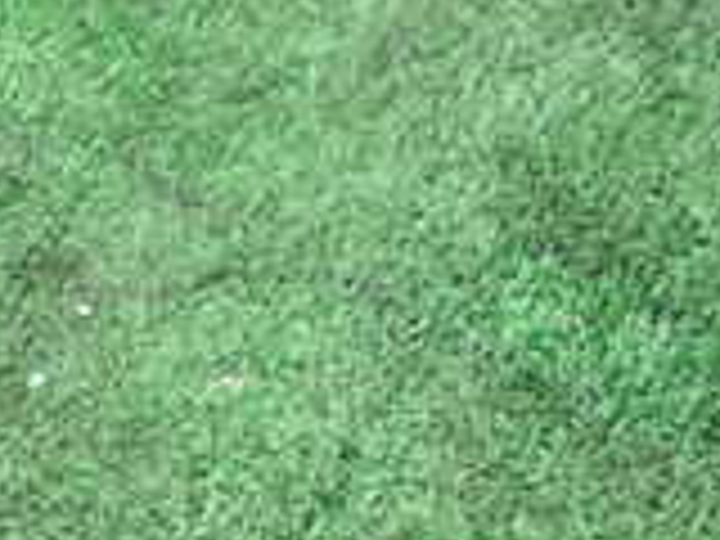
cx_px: -423
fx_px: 1955
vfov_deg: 14.2
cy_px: 932
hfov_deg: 18.1
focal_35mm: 94
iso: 100
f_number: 2.8
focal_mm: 4.5
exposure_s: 1/320
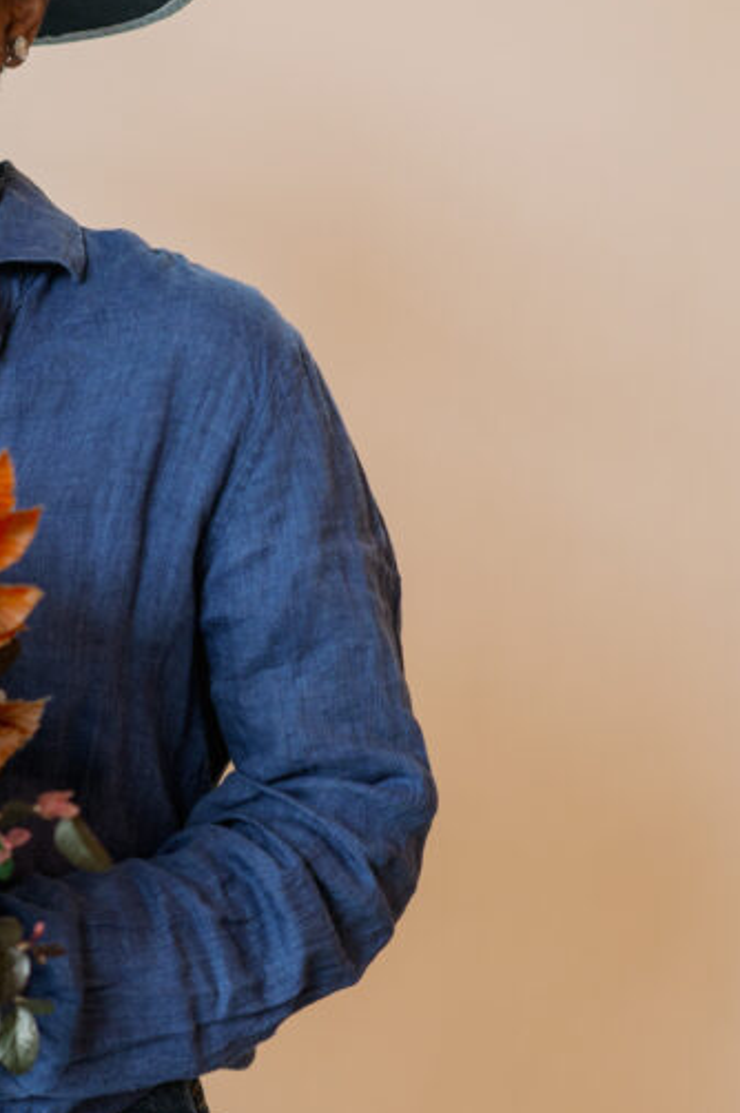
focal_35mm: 115
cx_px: -91
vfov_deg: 17.7
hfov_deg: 11.7
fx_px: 3550
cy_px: 807
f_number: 2.8
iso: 500
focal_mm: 50
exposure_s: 1/200
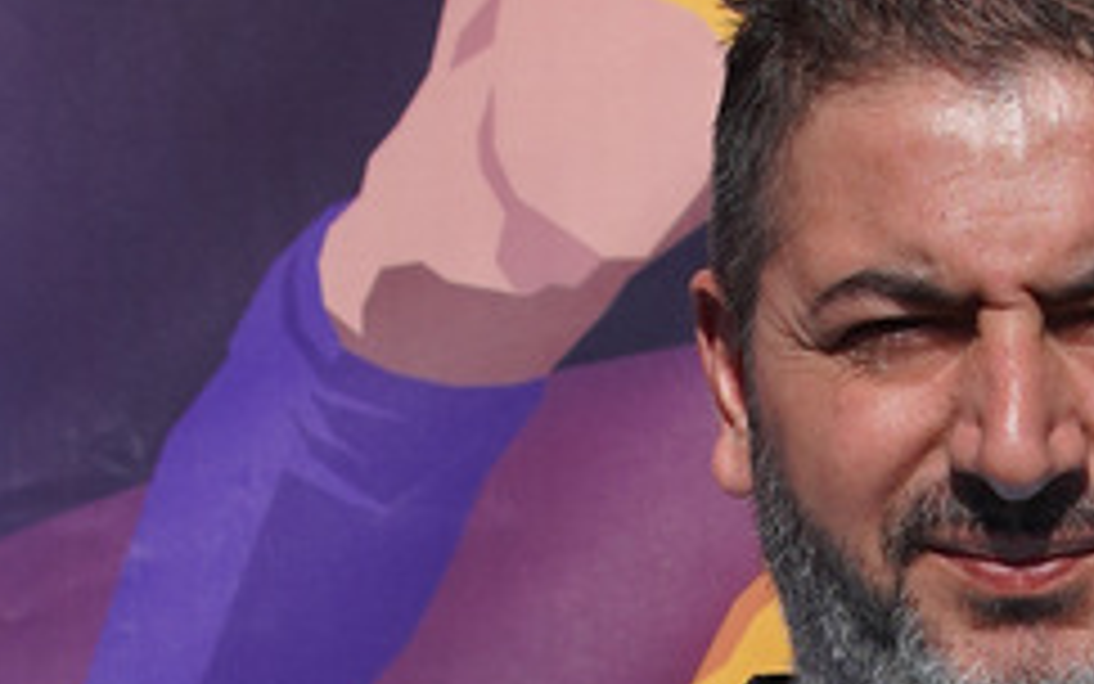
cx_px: 1049
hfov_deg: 5.9
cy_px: 1184
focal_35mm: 353
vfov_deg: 3.7
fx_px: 10527
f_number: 5
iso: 100
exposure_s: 1/1250
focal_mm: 70
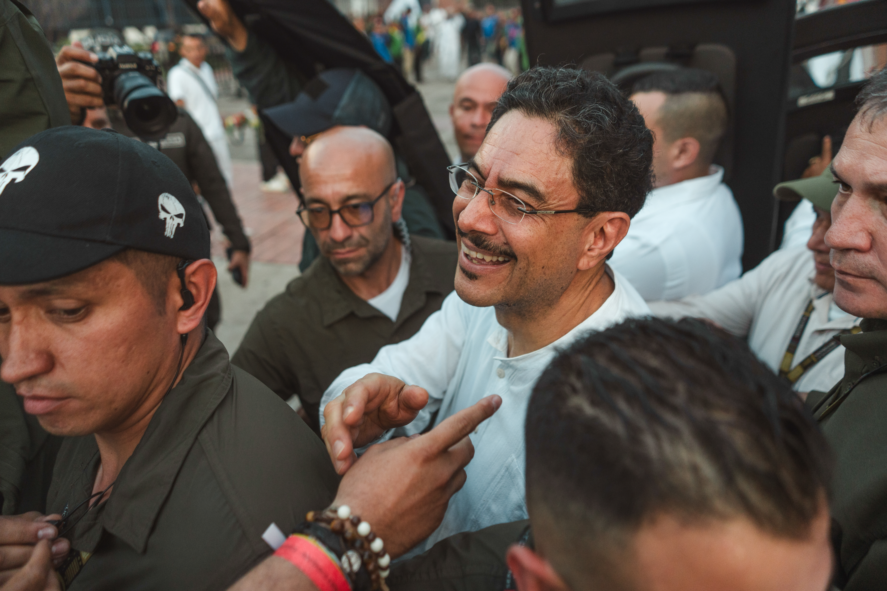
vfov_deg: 46.4
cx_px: 444
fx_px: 690
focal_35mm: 28
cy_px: 296
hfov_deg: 65.5
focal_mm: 28
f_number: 2.8
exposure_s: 1/1250
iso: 1000
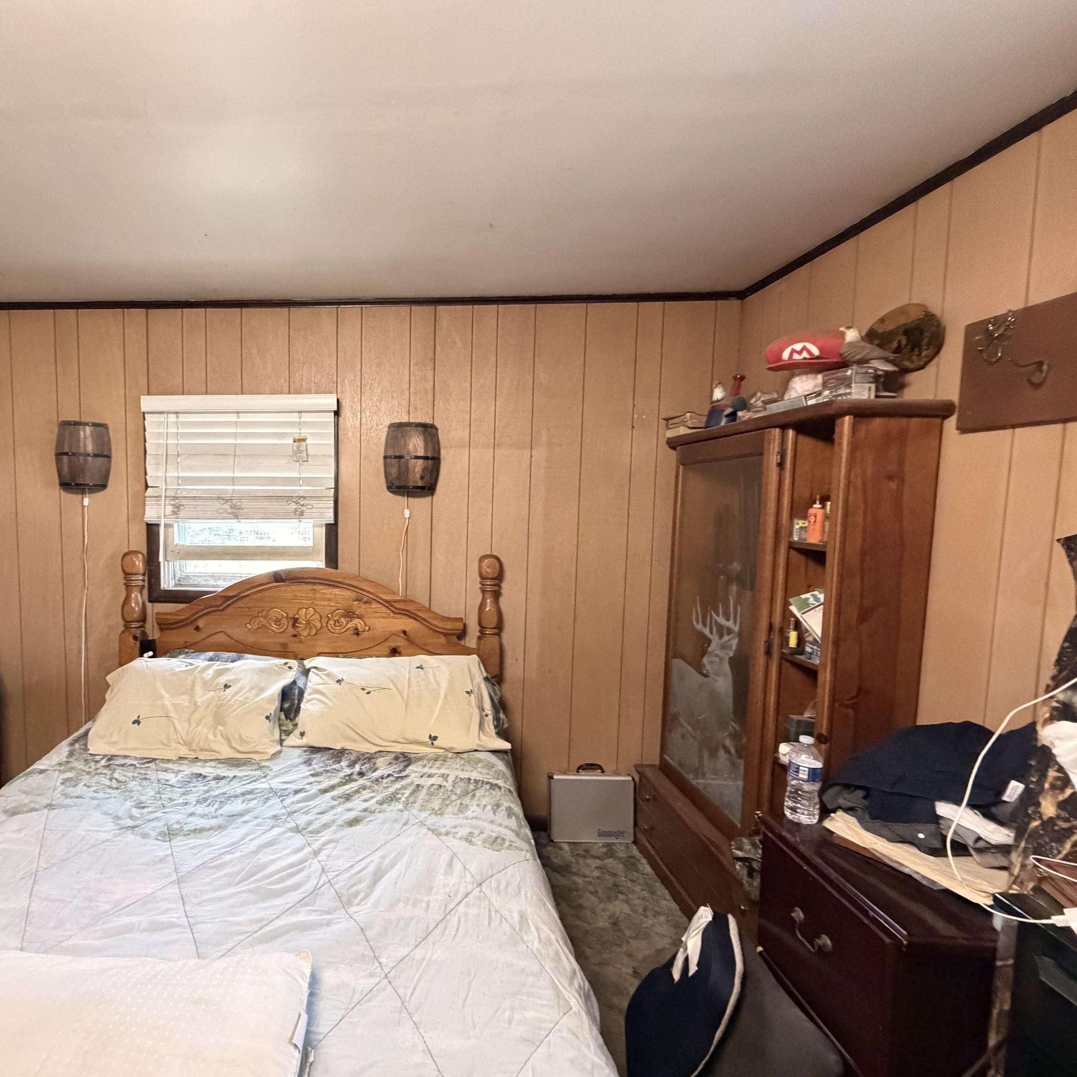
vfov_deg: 84.0
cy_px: 547
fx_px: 598
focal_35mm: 17
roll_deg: -0.3
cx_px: 369
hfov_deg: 81.5
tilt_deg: -3.5
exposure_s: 1/60
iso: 800
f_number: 2.2
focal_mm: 2.22
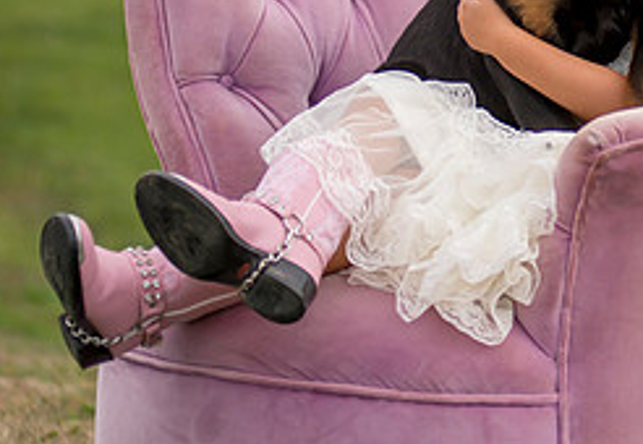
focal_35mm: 219
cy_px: -43
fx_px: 3956
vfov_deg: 6.4
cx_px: 676
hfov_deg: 9.2
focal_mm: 86
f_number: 2.8
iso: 640
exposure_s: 1/1250
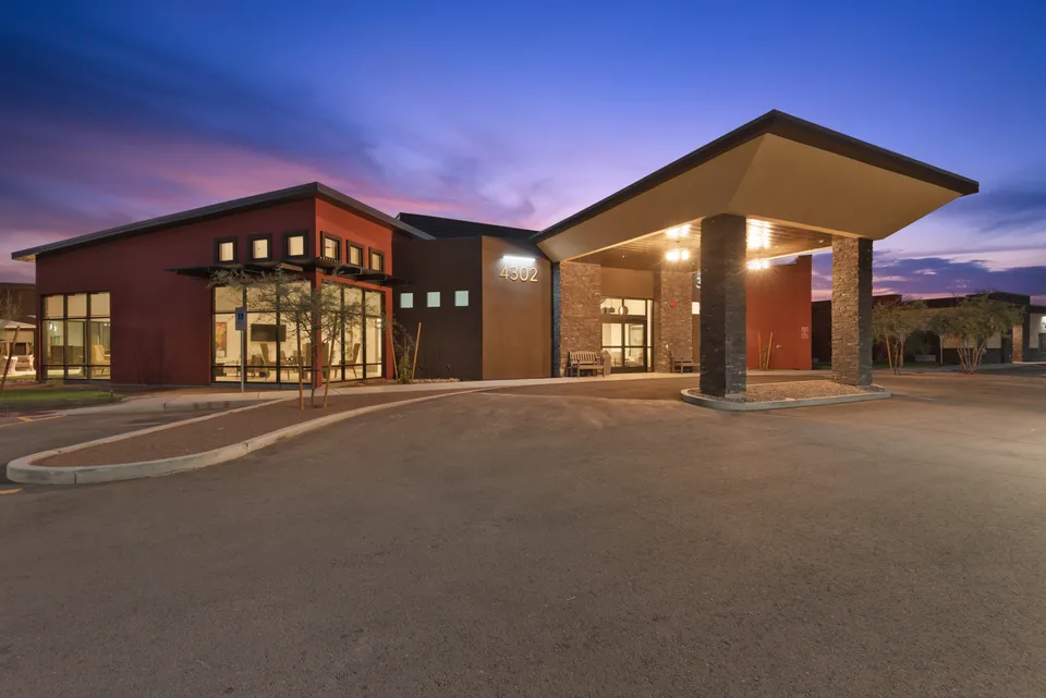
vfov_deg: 73.8
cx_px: 523
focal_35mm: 16
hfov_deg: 96.7
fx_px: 465
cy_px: 349
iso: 200
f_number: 8
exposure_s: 10
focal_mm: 16
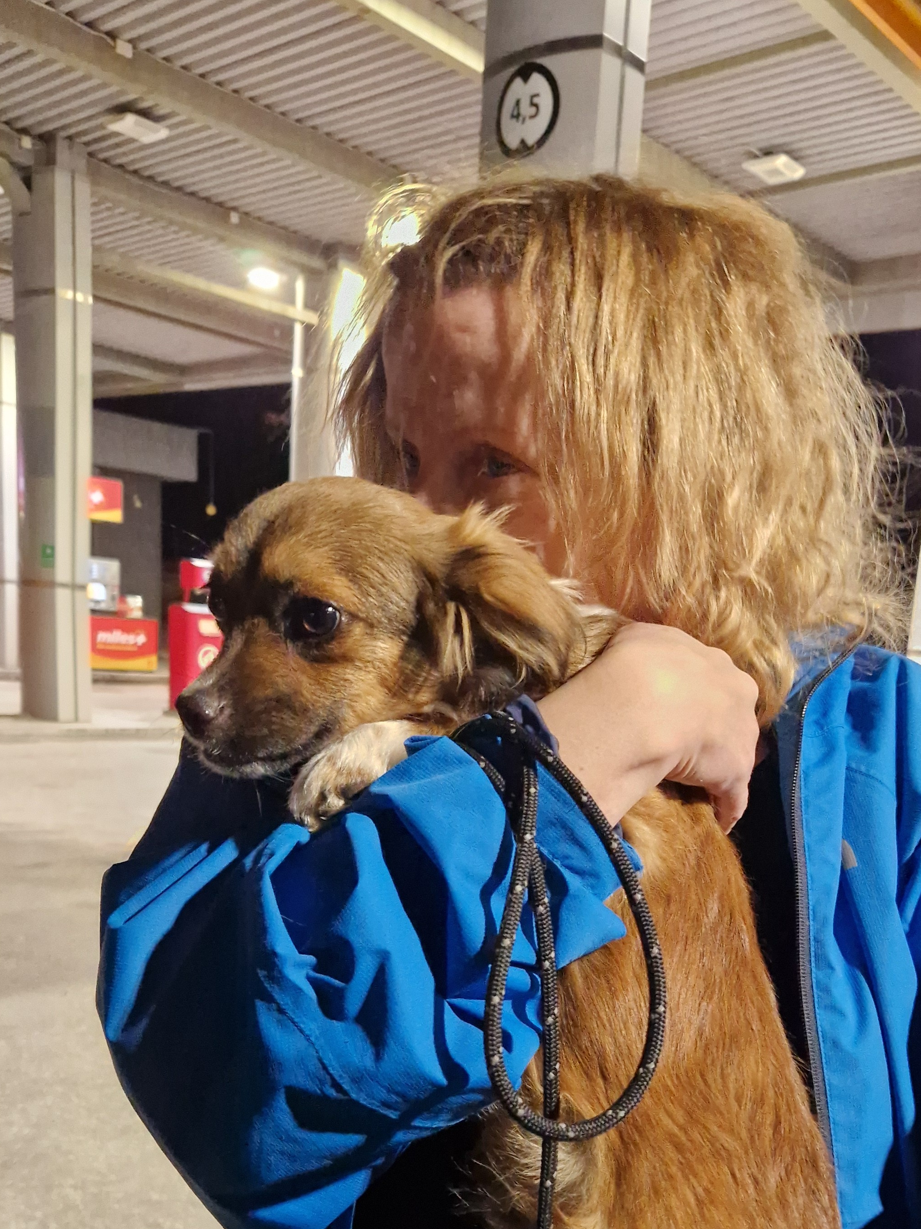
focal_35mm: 34
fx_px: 1206
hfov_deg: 41.4
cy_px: 872
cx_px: 584
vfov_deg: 52.3
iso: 800
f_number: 1.8
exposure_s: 1/100
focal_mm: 5.4
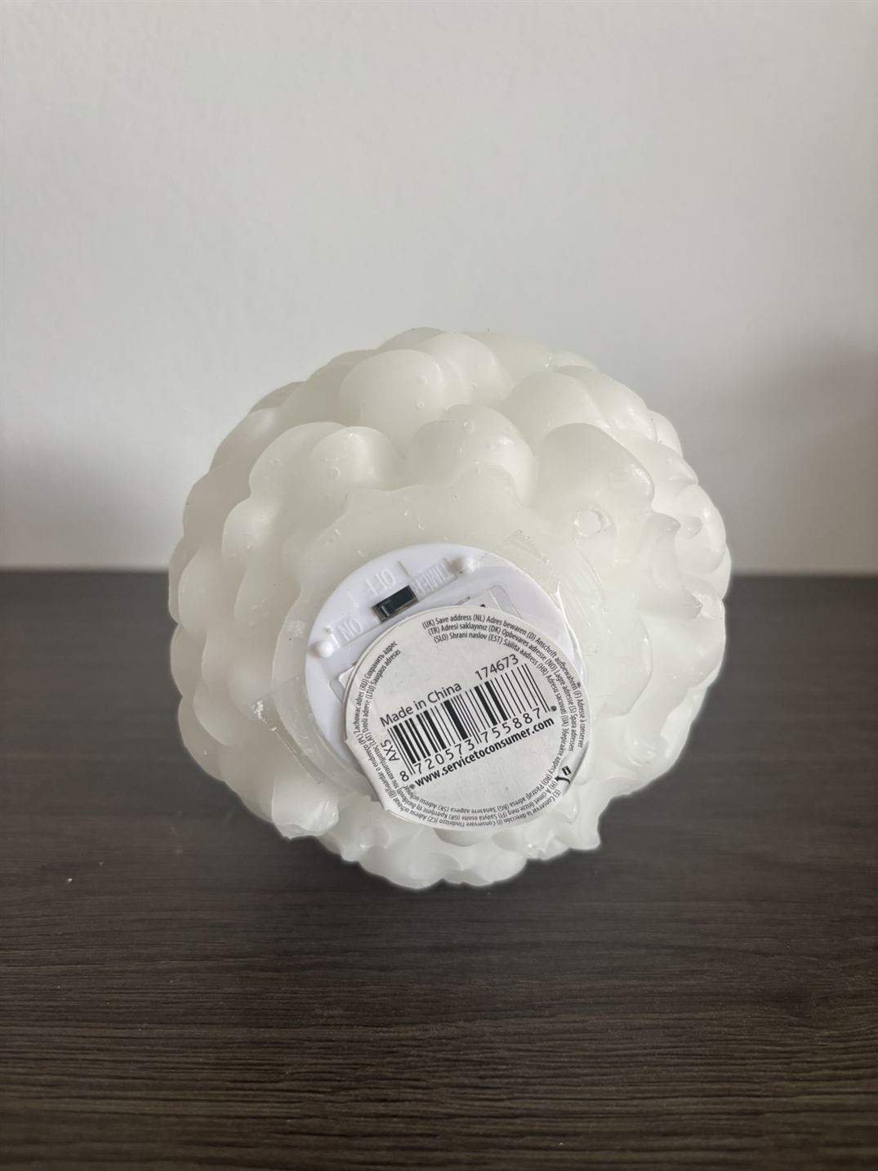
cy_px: 586
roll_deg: -1.5
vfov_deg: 67.3
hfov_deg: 53.1
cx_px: 439
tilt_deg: -19.2
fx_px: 879
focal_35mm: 26
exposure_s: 1/104
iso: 125
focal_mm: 5.96
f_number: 1.6
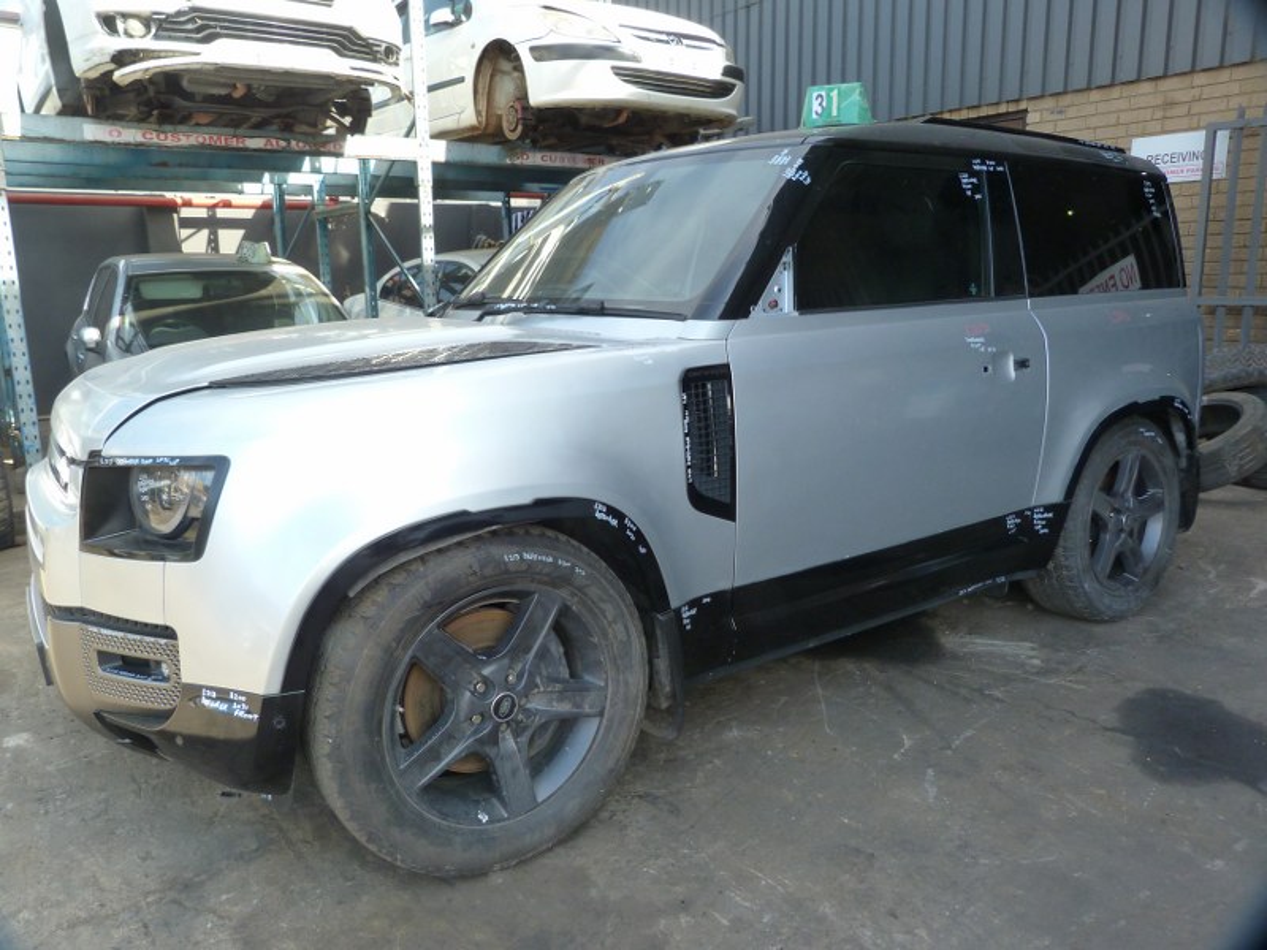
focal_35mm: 25
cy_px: 475
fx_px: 915
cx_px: 634
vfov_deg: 54.9
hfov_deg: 69.4
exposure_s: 1/125
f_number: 3.6
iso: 125
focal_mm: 4.5
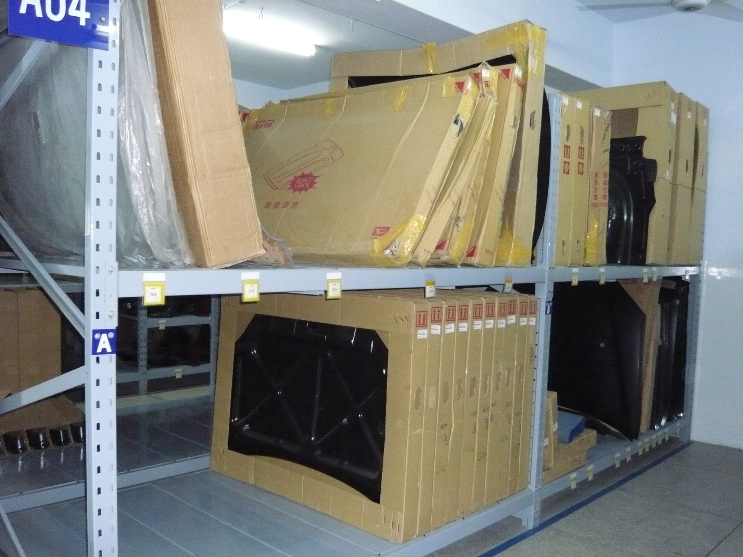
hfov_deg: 56.8
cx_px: 372
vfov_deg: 44.2
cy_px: 278
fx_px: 687
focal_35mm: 32
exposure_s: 1/30
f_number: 3
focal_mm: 5.2
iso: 500
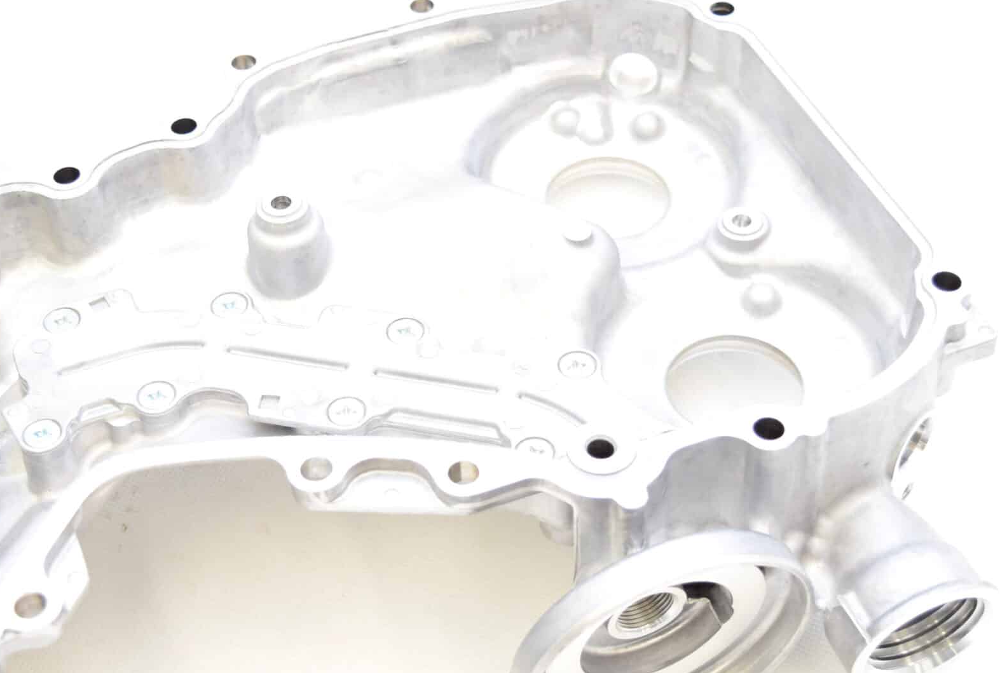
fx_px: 1848
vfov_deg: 20.6
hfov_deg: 30.5
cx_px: 439
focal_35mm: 66
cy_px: 368
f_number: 5.6
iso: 400
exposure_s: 1/125
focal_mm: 34
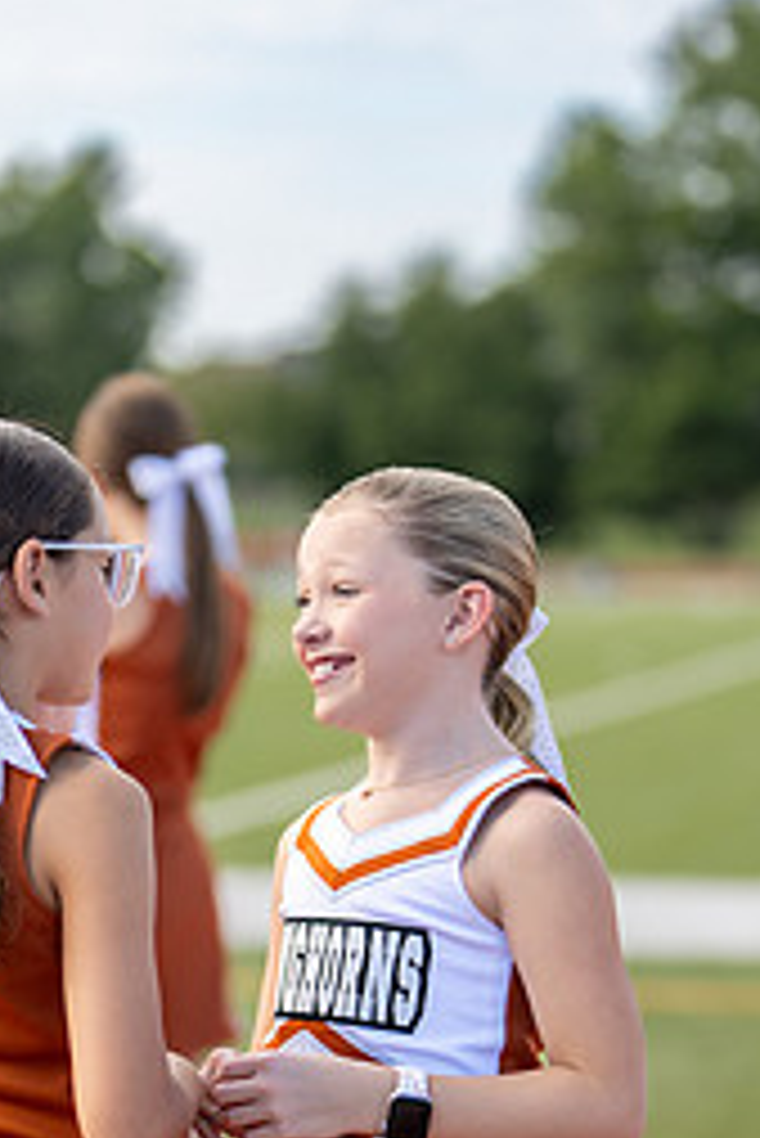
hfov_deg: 9.5
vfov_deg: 14.1
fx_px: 4553
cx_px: 392
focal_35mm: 144
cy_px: 951
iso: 200
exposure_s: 1/5000
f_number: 1.2
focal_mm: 50
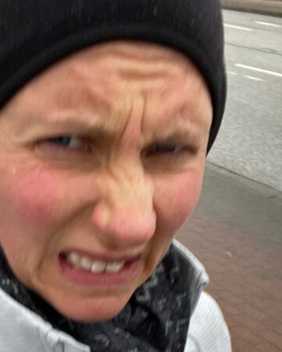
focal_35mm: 66
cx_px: 69
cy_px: 371
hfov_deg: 22.9
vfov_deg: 26.8
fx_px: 689
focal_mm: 2.71
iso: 100
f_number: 2.2
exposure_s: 1/92
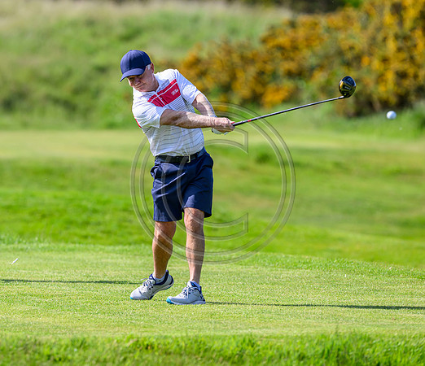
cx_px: 99
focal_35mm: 558
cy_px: 153
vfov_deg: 2.9
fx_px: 7240
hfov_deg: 3.4
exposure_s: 1/2500
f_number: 4.5
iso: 500
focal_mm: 400
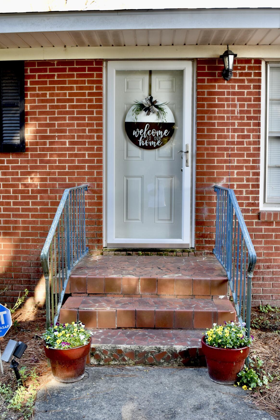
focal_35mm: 38
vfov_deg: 50.7
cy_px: 211
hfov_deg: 35.0
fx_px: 443
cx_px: 133
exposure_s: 1/125
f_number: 5.6
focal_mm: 22
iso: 400
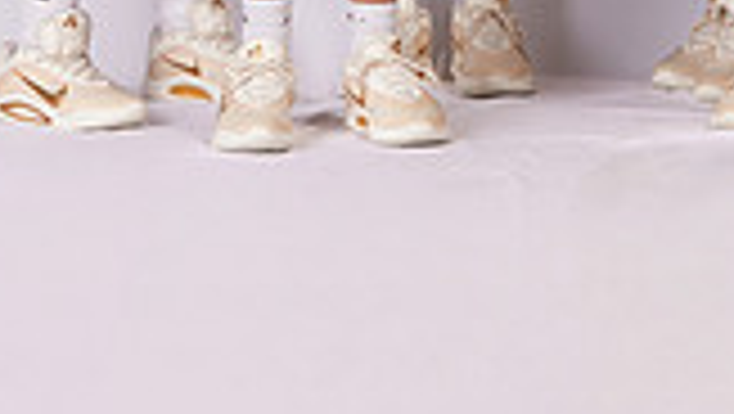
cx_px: 572
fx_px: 3935
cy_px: -576
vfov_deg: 5.8
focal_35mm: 202
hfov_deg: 10.6
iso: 400
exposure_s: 1/200
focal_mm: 70
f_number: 11
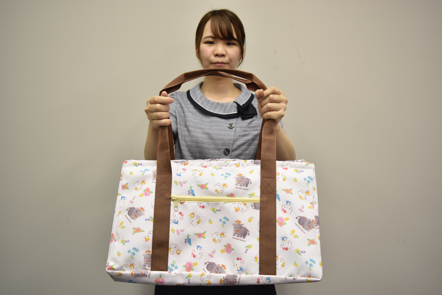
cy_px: 148
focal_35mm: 30
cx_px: 221
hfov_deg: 61.9
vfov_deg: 43.7
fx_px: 369
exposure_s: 1/60
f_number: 4
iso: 400
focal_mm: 20
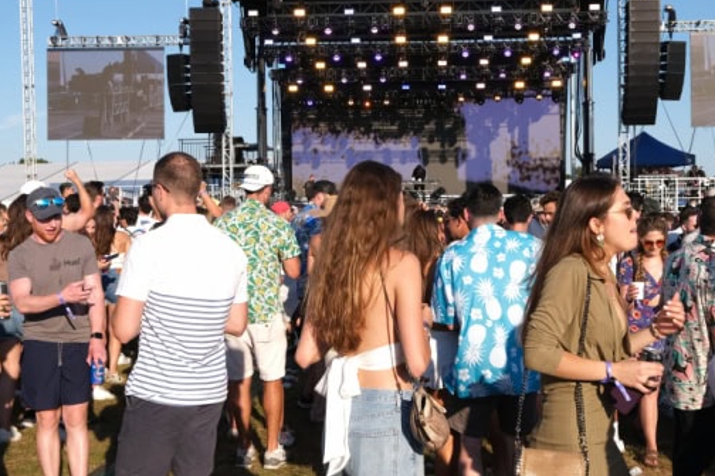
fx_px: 914
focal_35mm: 46
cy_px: 220
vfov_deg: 29.2
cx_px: 377
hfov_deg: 42.7
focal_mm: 19.2
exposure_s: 1/250
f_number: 6.4
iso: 80
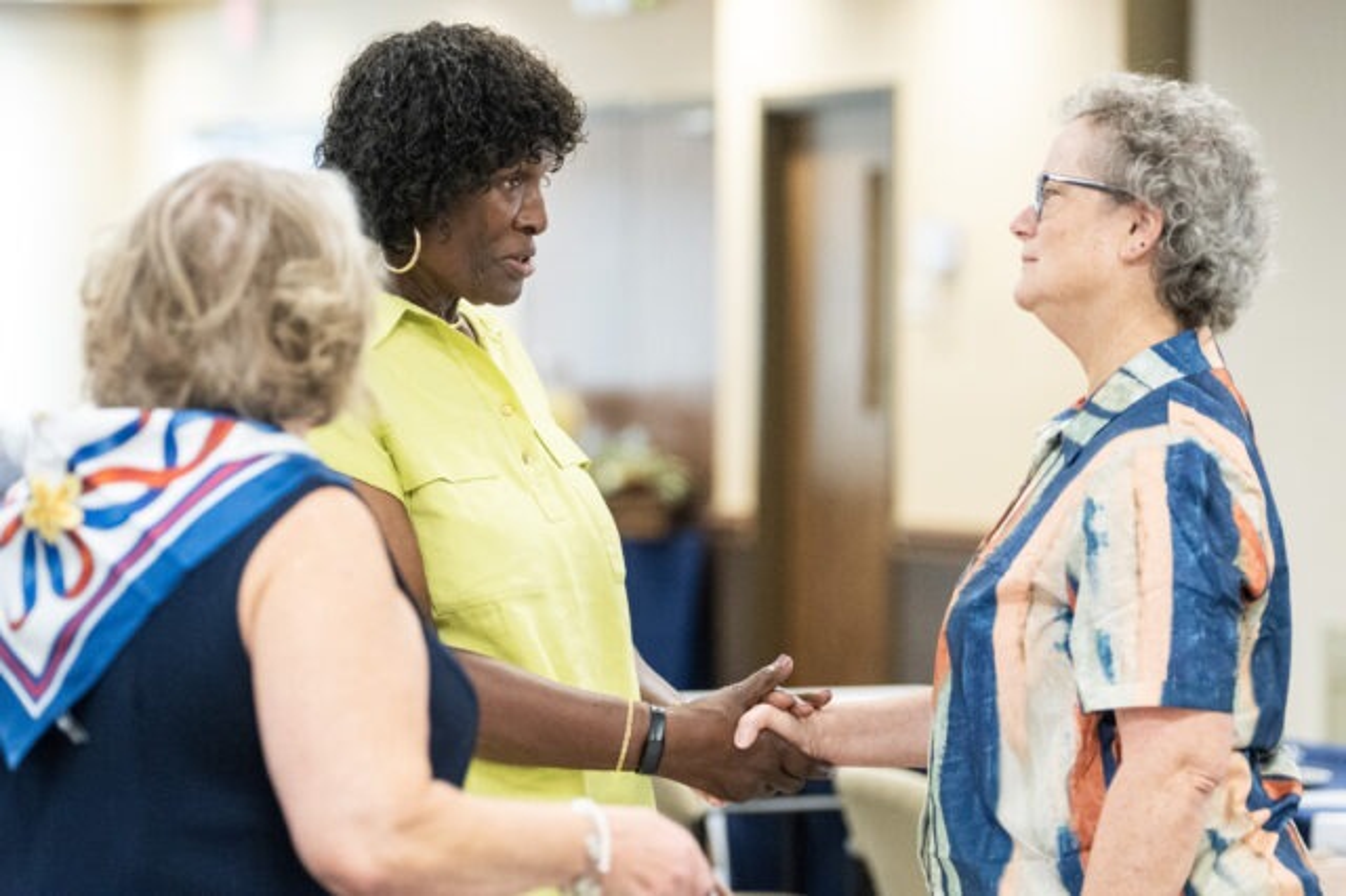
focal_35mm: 165
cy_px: 448
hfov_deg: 12.5
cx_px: 673
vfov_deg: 8.3
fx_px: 6166
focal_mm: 110
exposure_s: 1/200
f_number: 2.7
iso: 2000
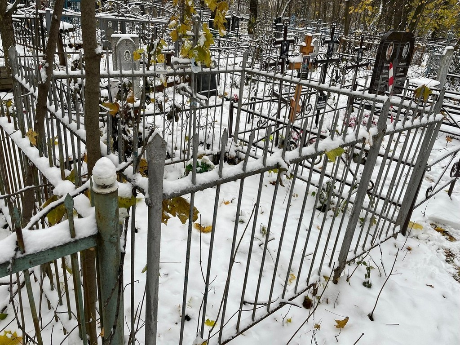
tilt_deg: -23.1
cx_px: 230
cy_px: 172
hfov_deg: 67.3
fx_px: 346
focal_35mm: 26
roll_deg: -2.8
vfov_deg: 53.1
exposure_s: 1/171
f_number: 1.6
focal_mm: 4.2
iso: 32
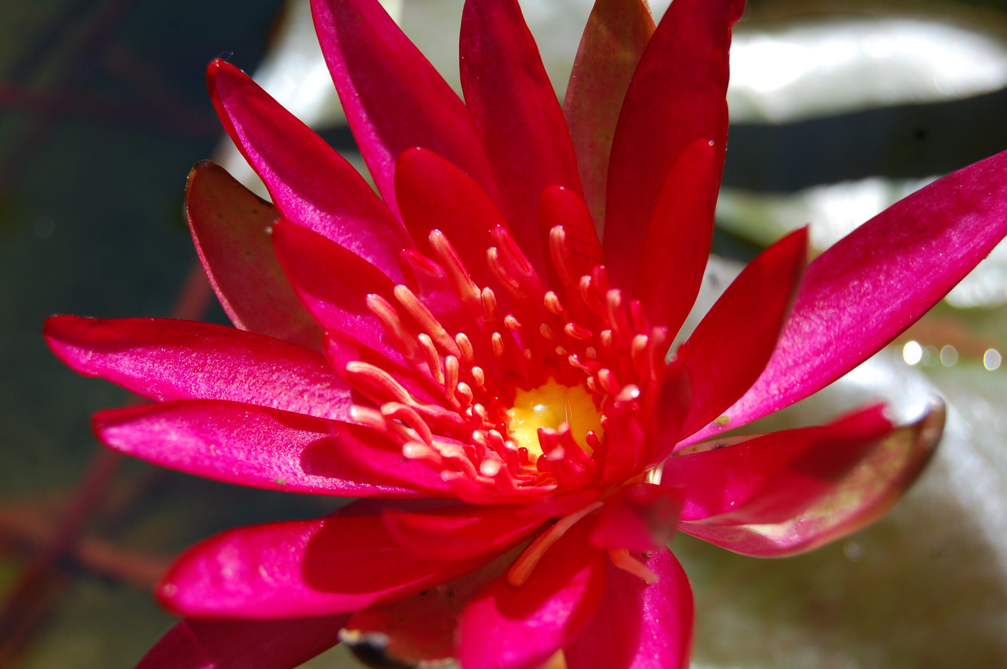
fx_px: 2306
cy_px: 334
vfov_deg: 16.5
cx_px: 504
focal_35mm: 82
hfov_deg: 24.6
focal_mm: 55
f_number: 8
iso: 200
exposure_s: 1/250
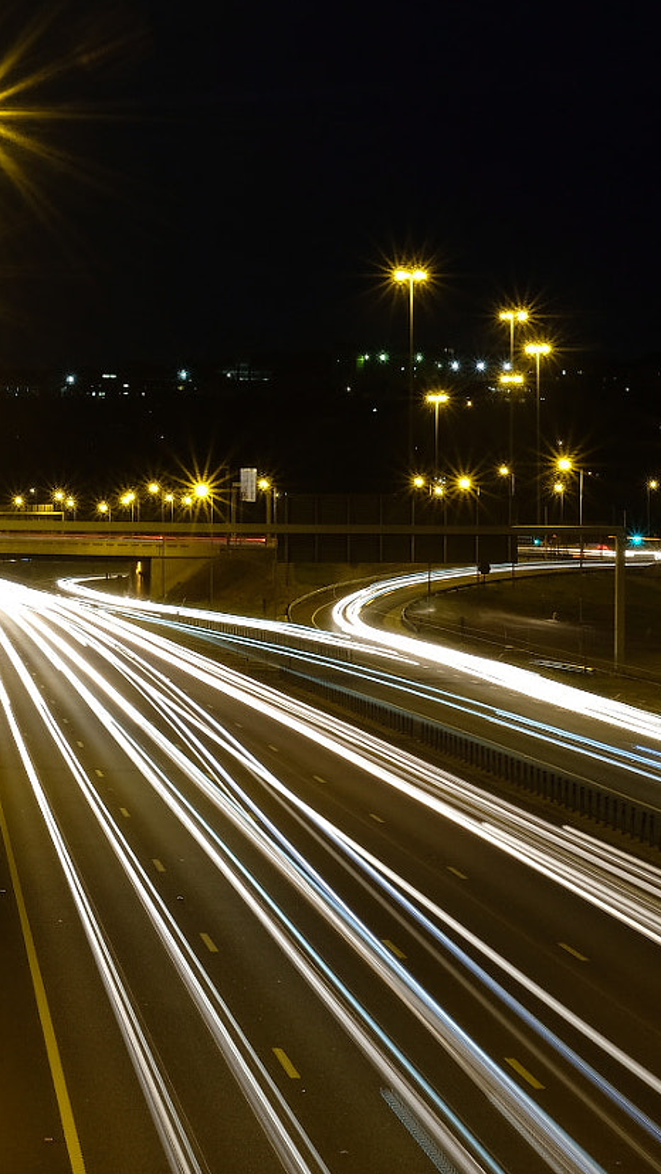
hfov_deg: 13.6
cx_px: -62
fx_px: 2710
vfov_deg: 24.4
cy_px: 430
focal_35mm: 87
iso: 100
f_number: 22
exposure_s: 30
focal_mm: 28.9
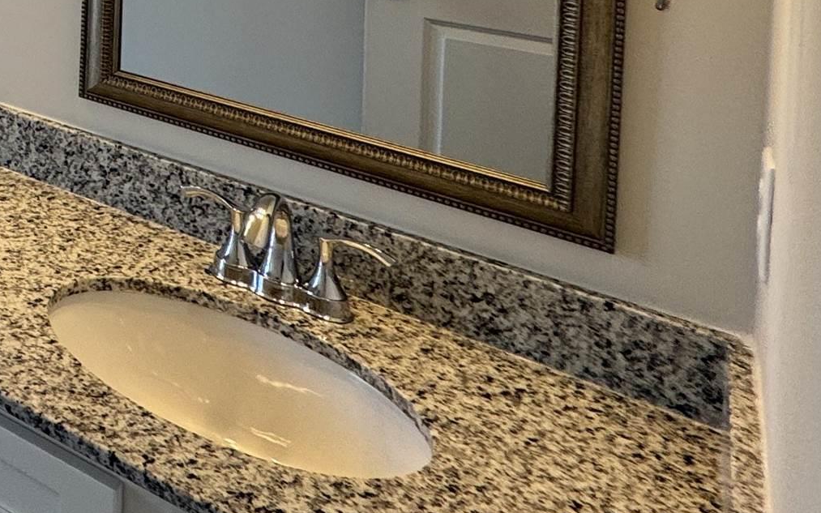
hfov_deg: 29.0
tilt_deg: -1.6
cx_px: -393
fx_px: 1007
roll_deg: -0.9
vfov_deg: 23.1
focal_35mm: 45
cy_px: -256
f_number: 2.2
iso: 50
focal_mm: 2.22
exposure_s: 1/120
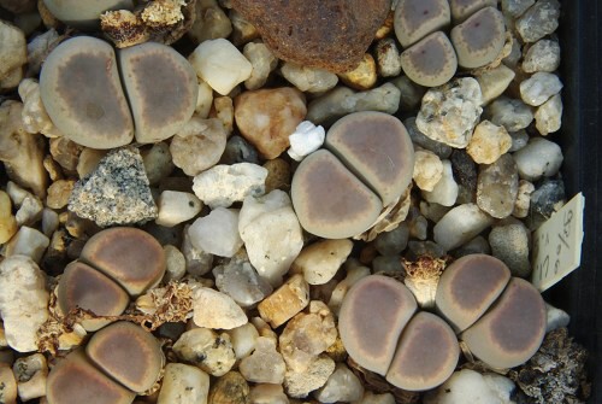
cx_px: 301
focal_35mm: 105
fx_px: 1758
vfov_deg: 13.1
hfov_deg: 19.4
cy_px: 202
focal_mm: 70
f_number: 38
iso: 100
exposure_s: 1
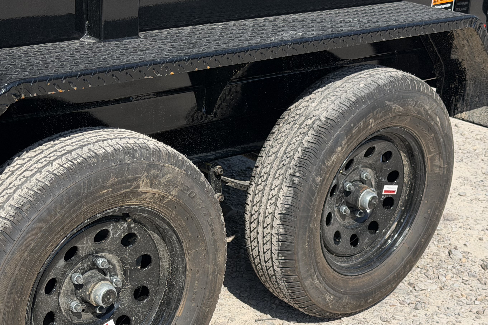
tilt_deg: -19.3
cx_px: 224
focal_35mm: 74
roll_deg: +0.1
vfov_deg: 18.4
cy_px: 222
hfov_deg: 27.3
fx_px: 1003
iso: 64
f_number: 1.78
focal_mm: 6.76
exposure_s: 1/5208
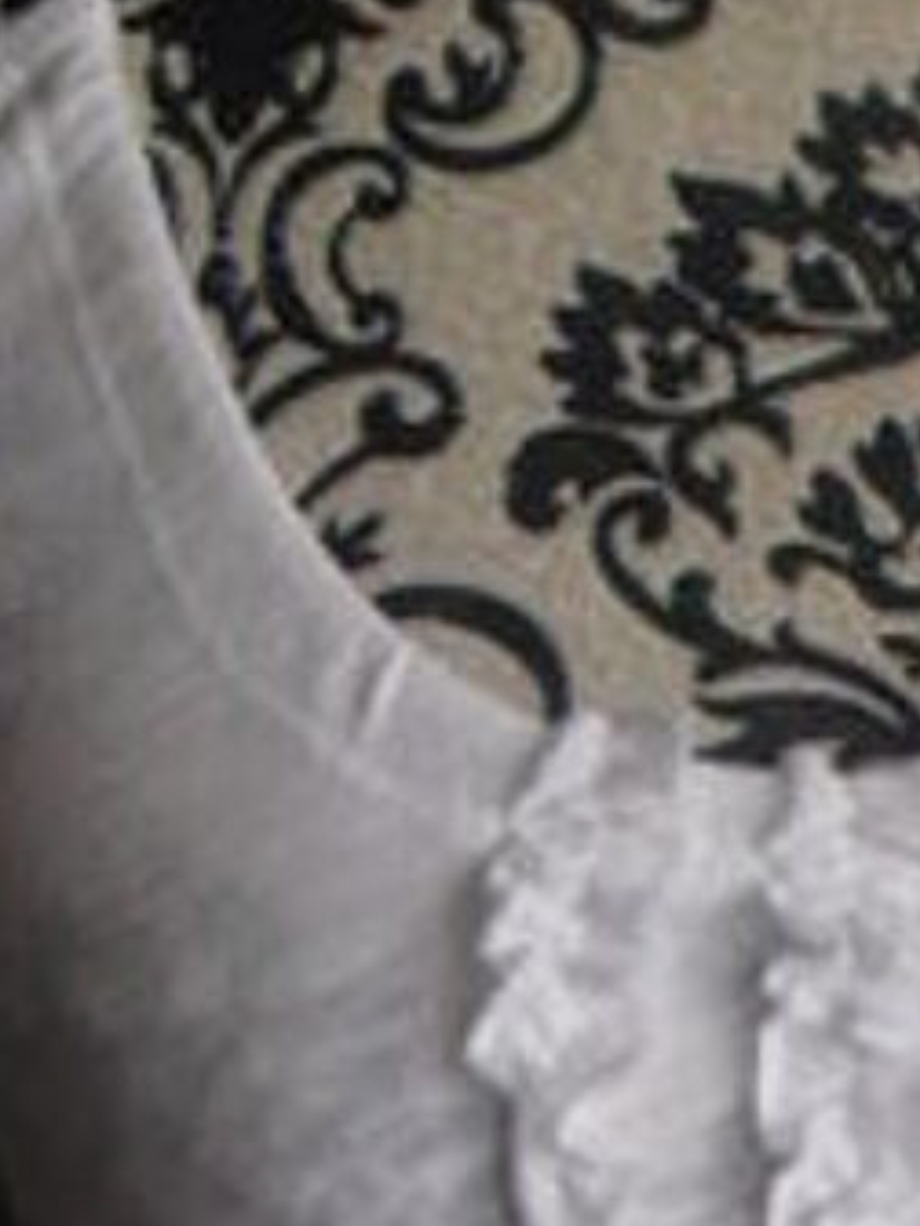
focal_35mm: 143
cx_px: 1124
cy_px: 1356
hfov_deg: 10.2
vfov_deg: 13.5
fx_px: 5067
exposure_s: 1/60
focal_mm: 6.3
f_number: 3.1
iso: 400
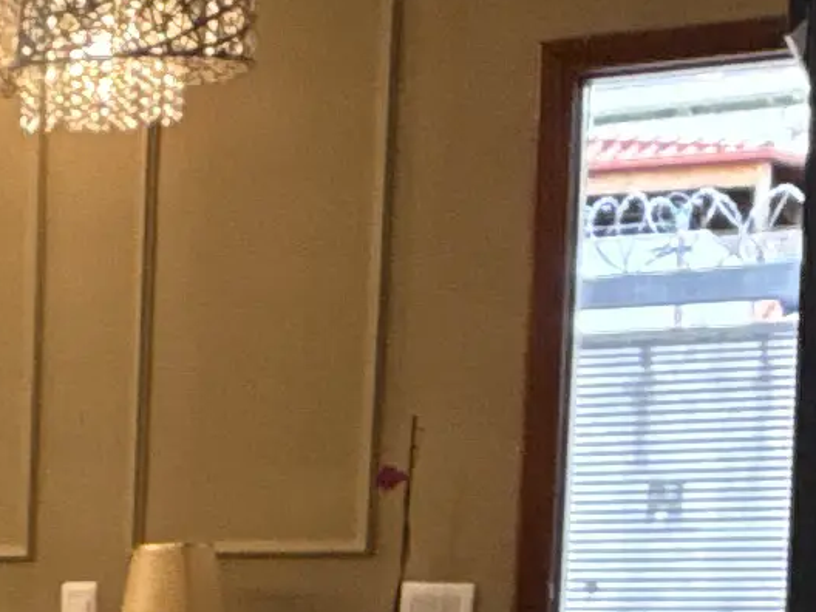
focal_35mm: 107
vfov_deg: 13.3
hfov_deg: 15.0
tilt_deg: -6.6
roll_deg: +0.7
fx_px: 2522
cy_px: 821
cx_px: -821
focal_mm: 2.22
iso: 200
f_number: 2.2
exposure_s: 1/30
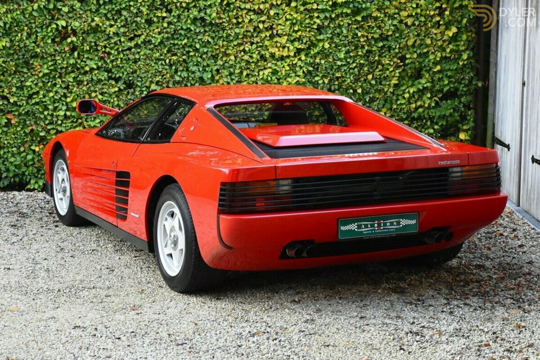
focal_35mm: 60
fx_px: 900
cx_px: 270
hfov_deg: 33.4
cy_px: 180
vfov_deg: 22.6
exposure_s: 1/125
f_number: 4.5
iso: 1100
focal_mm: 40
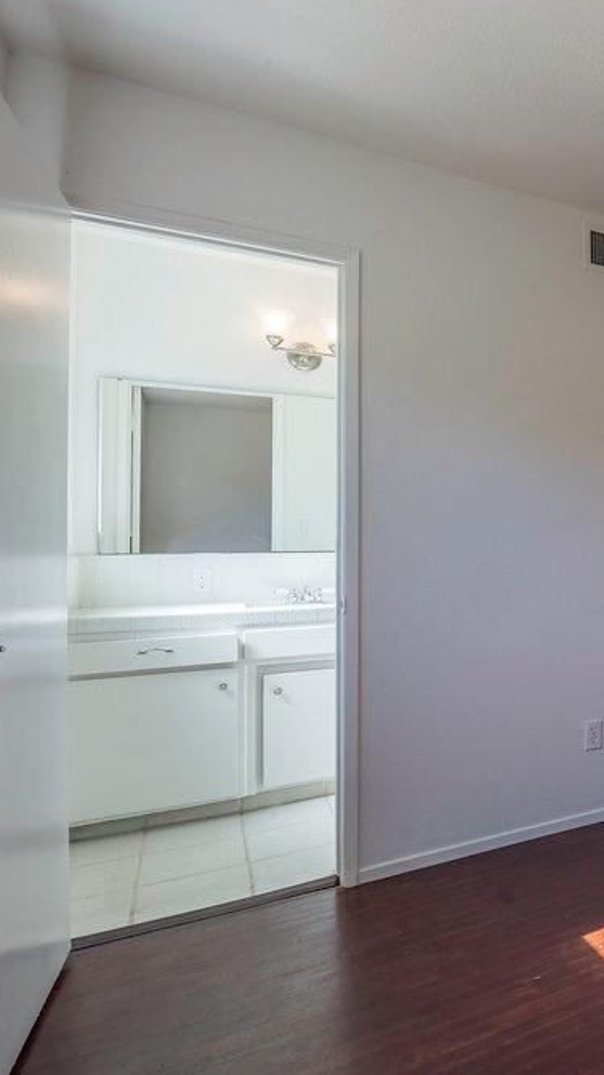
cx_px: 771
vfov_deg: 76.3
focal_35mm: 24
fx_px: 684
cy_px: 533
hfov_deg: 34.7
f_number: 11
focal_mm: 15
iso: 100
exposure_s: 1/80
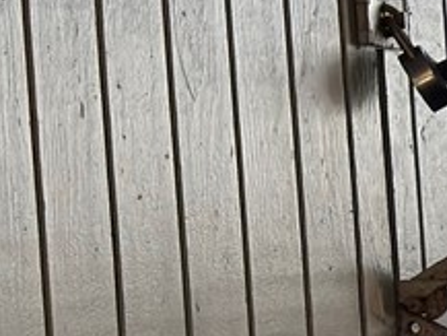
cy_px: 371
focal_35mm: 258
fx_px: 3333
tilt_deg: -4.6
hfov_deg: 6.6
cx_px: 1592
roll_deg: +0.6
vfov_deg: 5.7
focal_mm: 6.76
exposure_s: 1/1175
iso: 100
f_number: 1.78
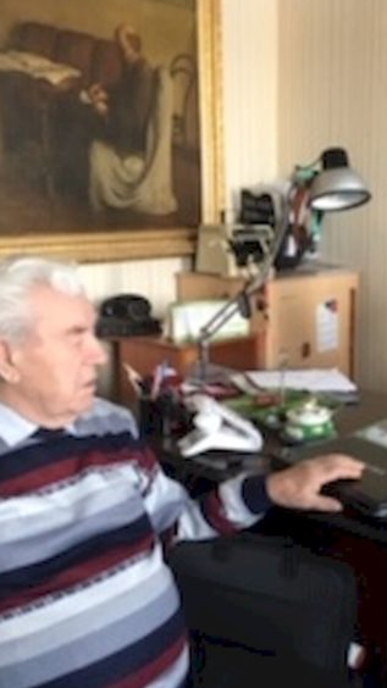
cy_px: 343
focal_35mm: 43
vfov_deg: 47.4
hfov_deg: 27.0
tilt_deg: -10.4
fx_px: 785
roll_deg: -0.3
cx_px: 322
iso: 160
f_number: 2.2
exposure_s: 1/33
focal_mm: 4.15
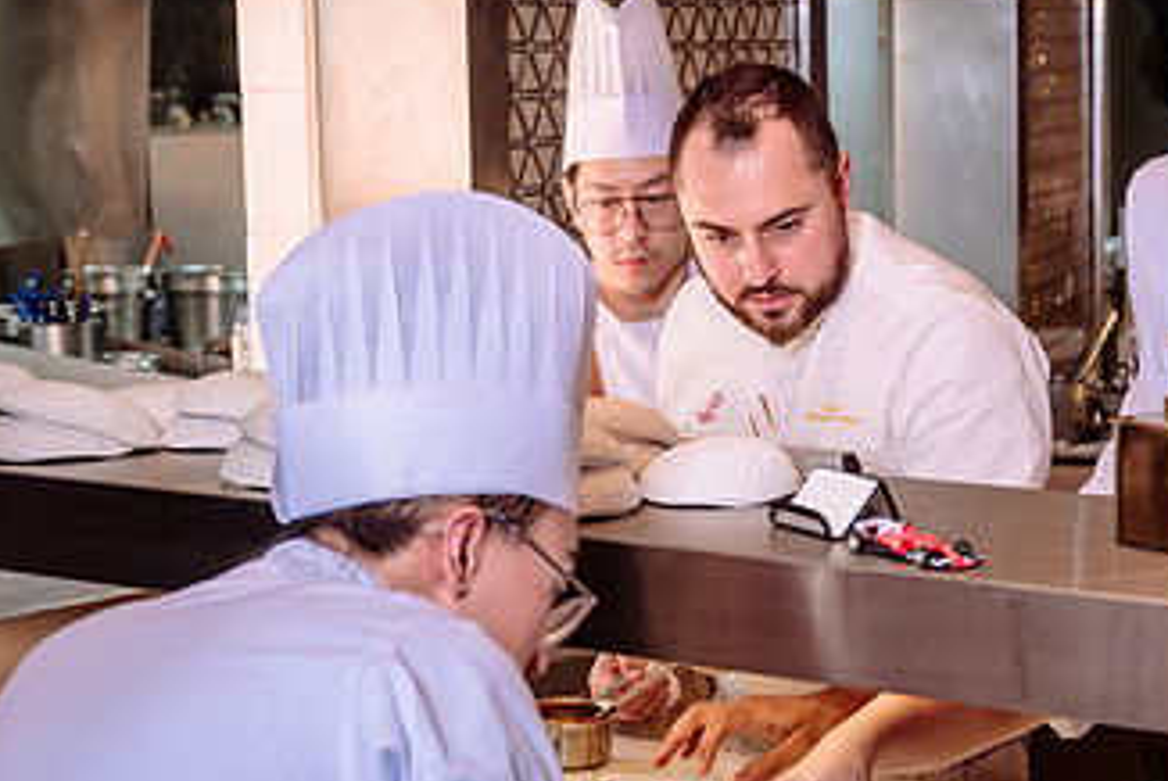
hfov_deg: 21.3
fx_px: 3085
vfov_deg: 14.4
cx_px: 857
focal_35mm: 95
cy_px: 462
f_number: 4.5
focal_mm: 47
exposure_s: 1/100
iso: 800
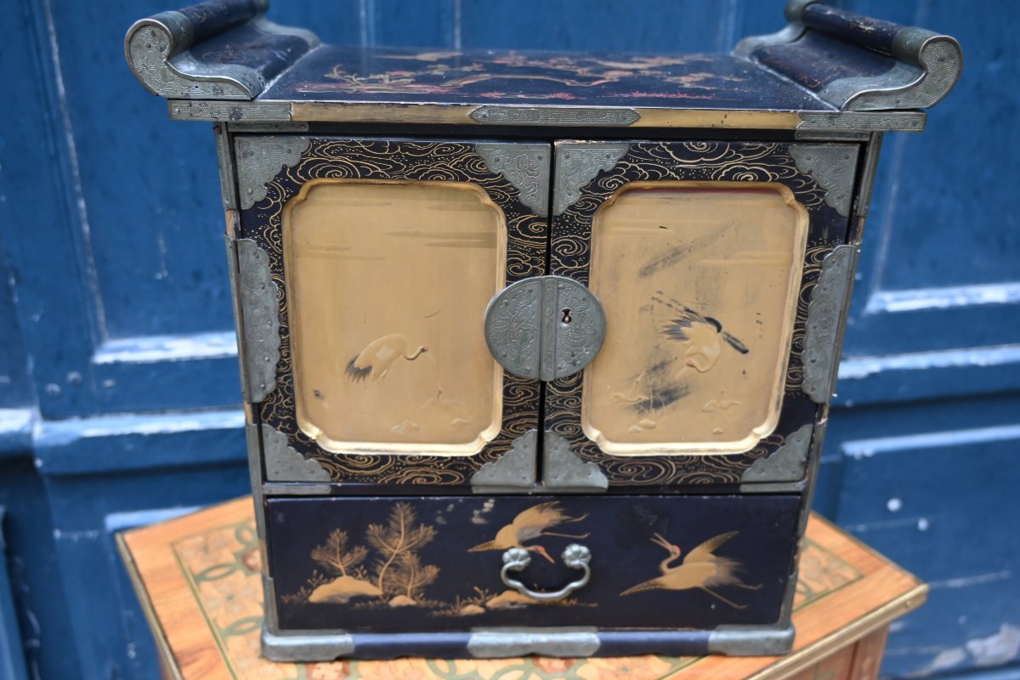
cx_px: 510
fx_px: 914
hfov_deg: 58.3
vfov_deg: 40.8
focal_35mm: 32
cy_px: 340
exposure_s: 1/160
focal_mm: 21.5
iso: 400
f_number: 3.5
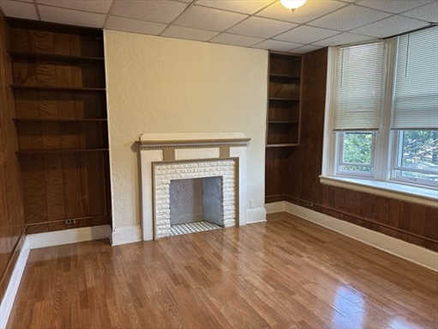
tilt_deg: -7.9
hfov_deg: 71.6
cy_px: 164
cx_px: 219
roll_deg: -0.3
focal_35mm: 24
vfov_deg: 56.8
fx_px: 304
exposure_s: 1/120
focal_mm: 6.86
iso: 200
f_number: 1.78
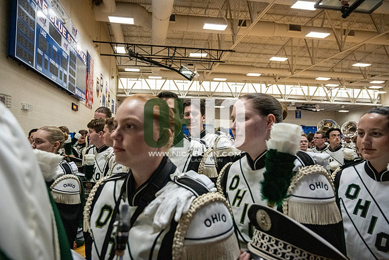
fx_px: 259
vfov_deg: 53.2
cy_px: 130
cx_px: 194
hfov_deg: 73.7
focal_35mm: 24
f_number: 4
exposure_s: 1/800
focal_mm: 24
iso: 12800
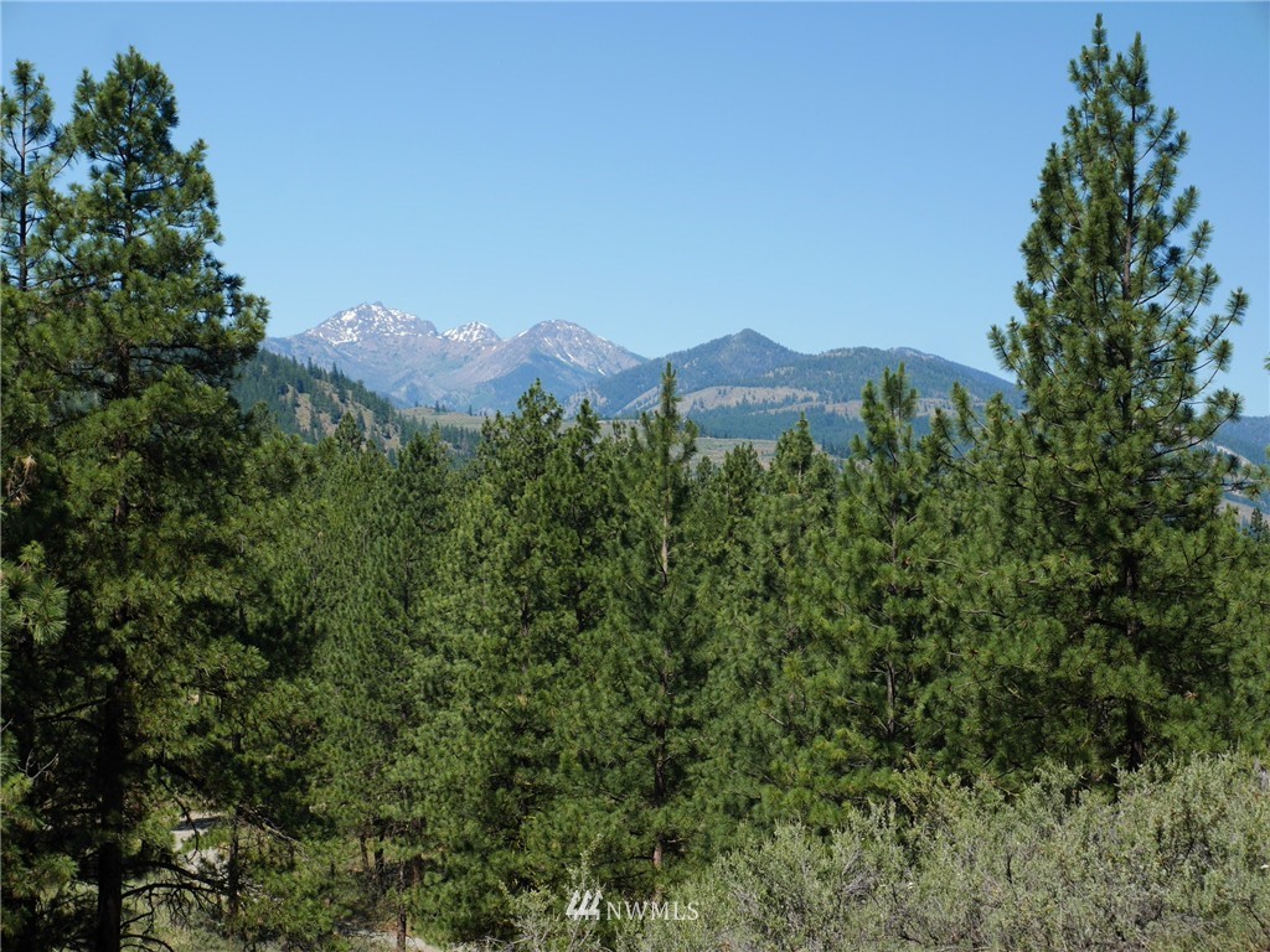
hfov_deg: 23.3
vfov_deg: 17.6
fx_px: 3082
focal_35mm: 84
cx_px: 635
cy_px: 476
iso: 200
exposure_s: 1/250
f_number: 7.1
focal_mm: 42
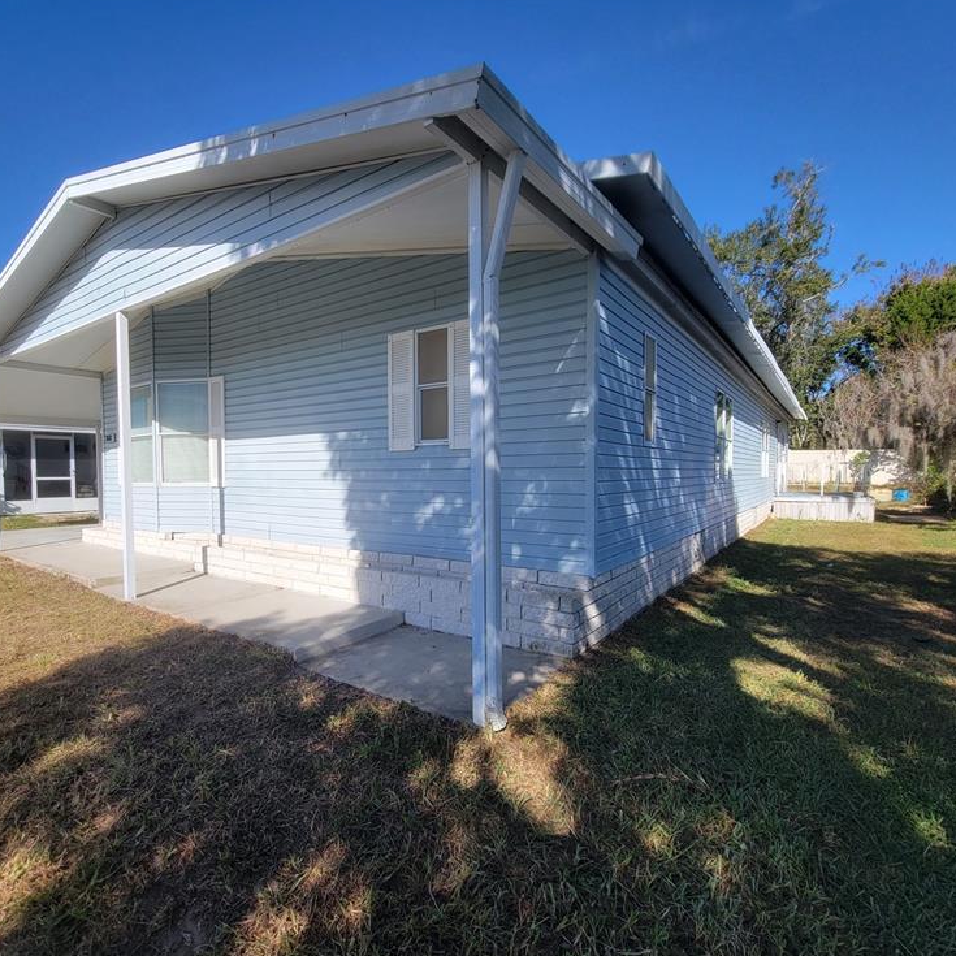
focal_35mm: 16
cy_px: 488
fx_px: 500
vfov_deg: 87.4
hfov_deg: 87.1
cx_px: 423
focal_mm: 2.2
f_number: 2.2
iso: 50
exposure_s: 1/1047
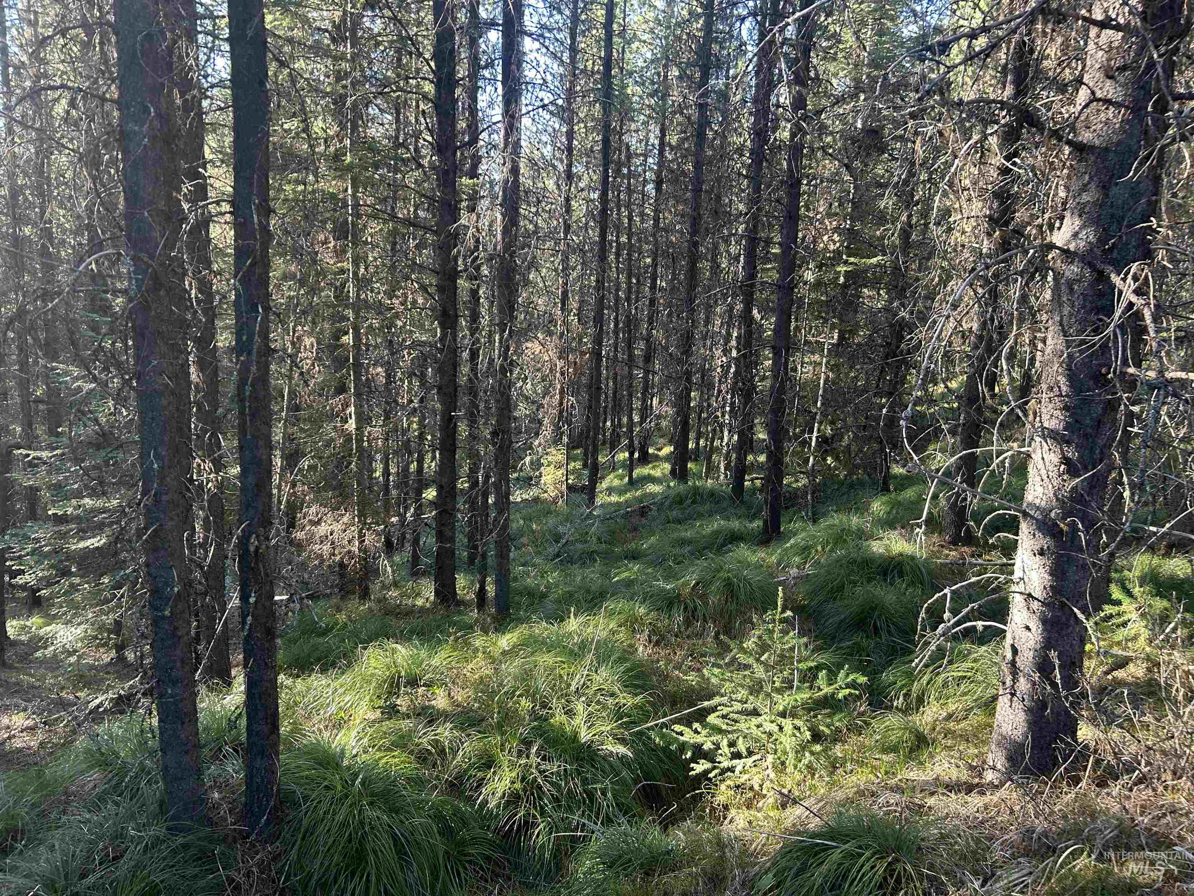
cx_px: 597
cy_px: 448
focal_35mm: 26
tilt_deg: -9.1
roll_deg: -3.2
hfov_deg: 67.3
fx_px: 897
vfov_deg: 53.1
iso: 100
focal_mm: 5.7
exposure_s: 1/121
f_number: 1.5
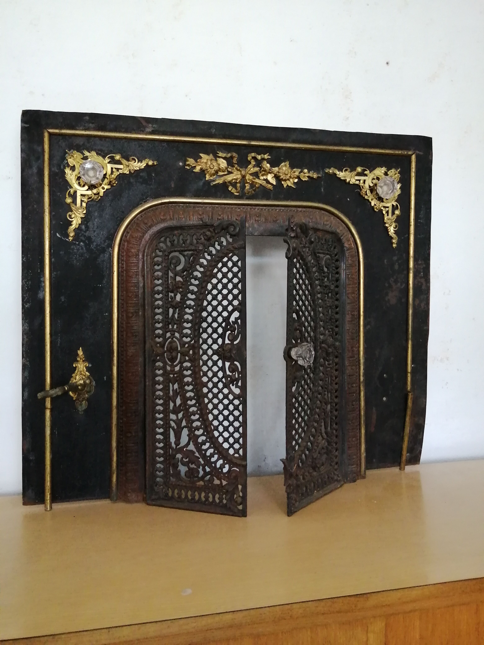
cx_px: 242
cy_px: 322
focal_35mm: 26
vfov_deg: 67.3
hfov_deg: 53.1
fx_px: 485
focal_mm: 3.46
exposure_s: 1/50
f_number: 1.8
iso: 400
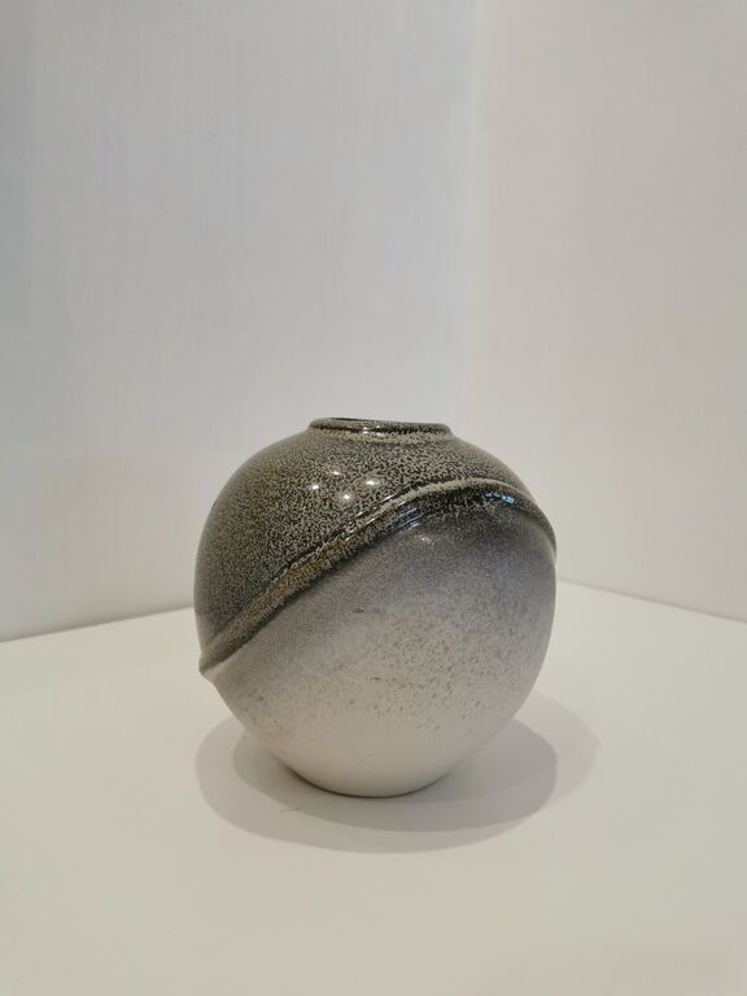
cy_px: 498
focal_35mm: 27
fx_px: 777
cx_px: 374
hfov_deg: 51.4
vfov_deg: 65.3
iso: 160
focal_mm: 5.58
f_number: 1.8
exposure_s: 1/100
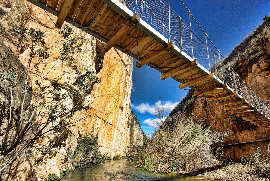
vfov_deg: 67.2
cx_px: 153
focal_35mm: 18
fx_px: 135
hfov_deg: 89.4
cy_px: 103
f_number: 8
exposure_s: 1/750
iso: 400
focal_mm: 10
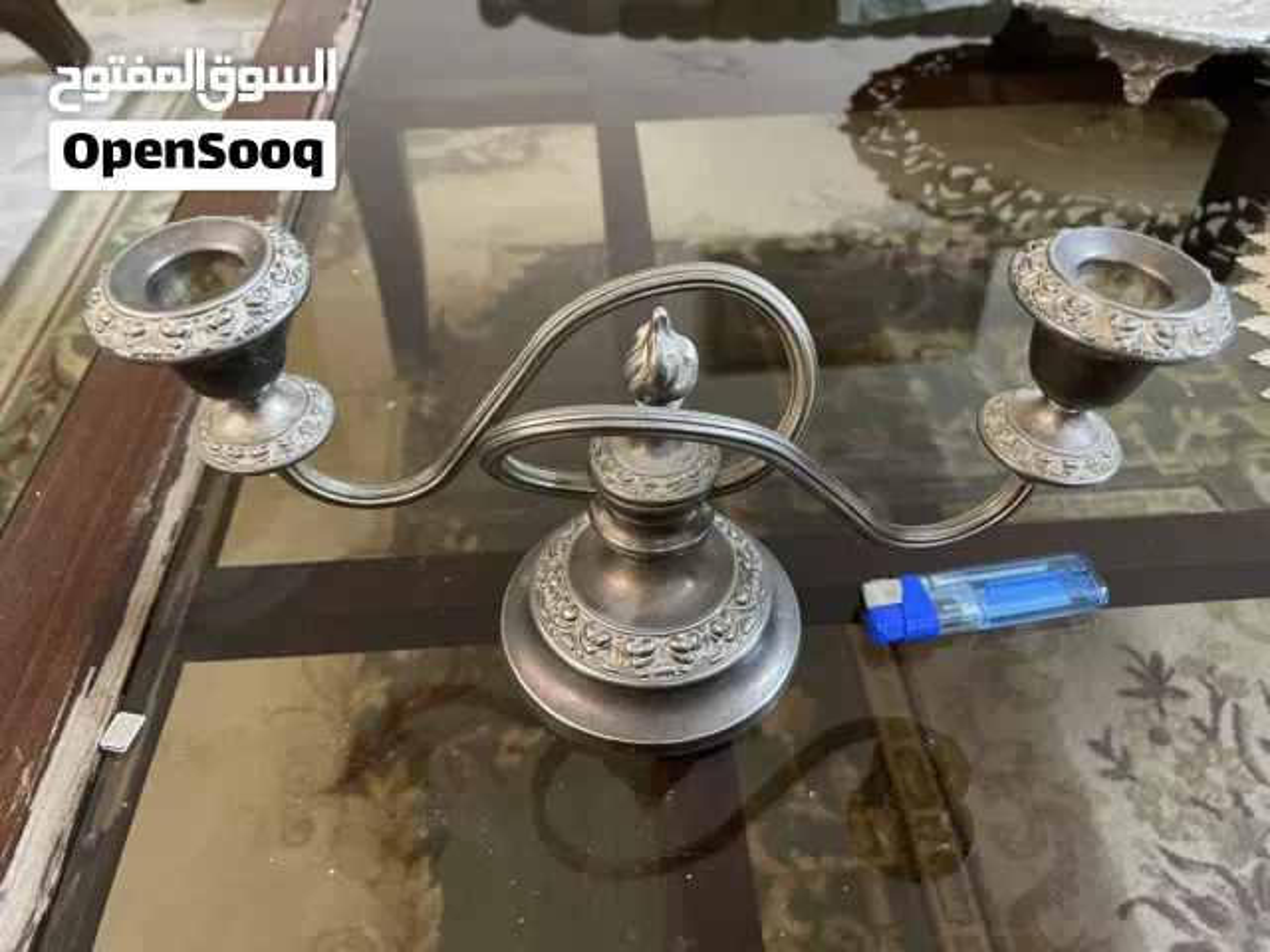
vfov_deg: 53.1
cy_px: 476
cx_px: 635
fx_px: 954
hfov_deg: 67.3
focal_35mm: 26
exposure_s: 1/25
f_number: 1.6
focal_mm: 4.2
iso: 500
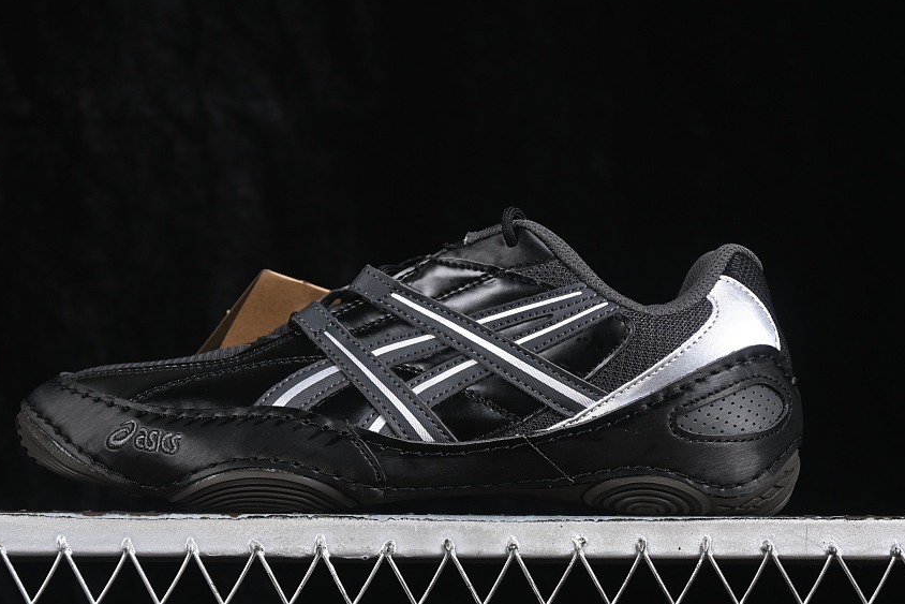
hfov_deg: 21.2
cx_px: 428
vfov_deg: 14.3
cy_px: 277
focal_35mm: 96
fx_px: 2414
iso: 160
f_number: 6.3
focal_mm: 50
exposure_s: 1/60
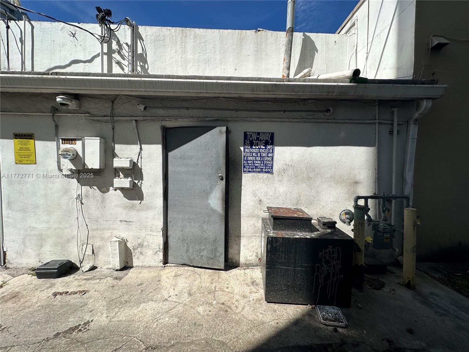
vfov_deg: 85.7
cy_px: 176
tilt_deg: +1.2
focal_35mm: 14
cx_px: 234
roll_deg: +0.6
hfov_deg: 102.1
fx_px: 190
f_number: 2.2
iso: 50
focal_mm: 2.22
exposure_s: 1/2451
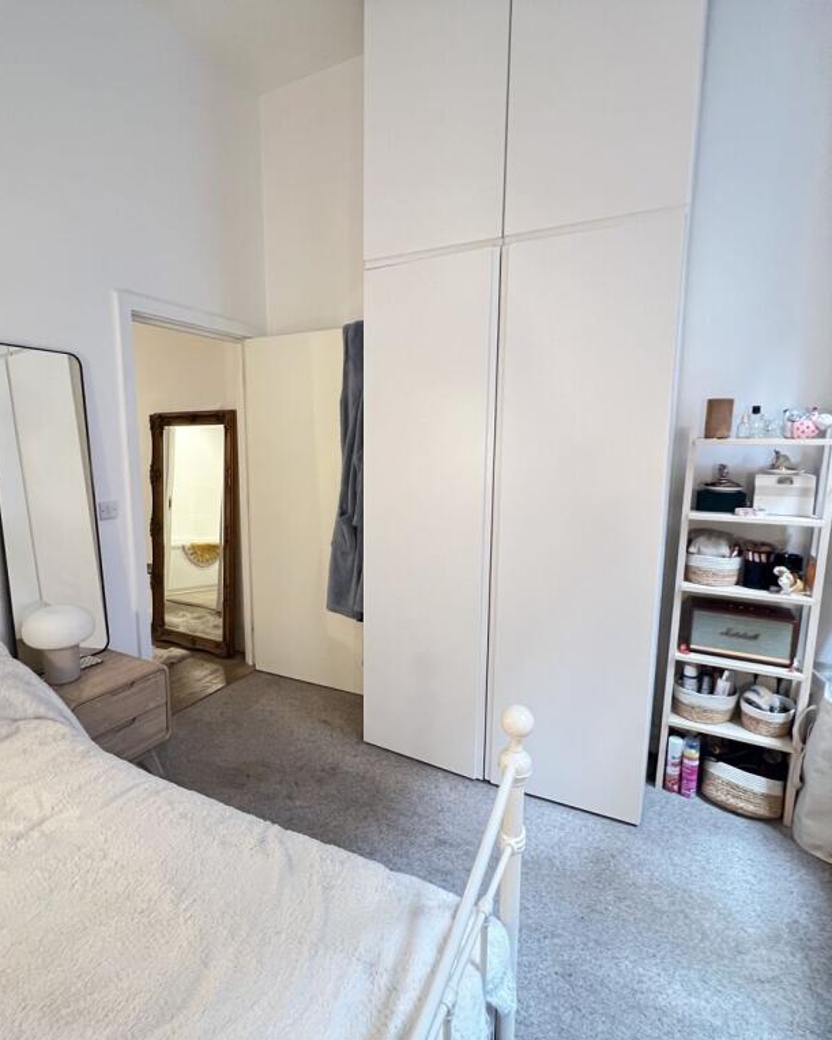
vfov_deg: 89.6
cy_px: 521
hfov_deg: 76.6
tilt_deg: -8.7
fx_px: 523
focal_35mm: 17
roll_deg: +0.7
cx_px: 364
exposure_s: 1/50
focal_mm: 1.57
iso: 400
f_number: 1.8
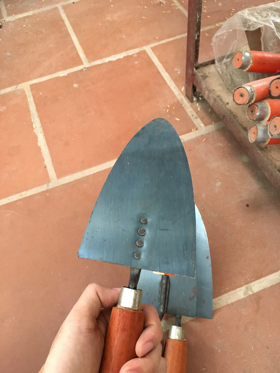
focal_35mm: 29
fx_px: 313
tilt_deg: -55.8
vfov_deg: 61.7
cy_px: 186
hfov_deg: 48.2
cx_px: 140
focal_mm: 4.15
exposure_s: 1/17
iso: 250
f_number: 2.2
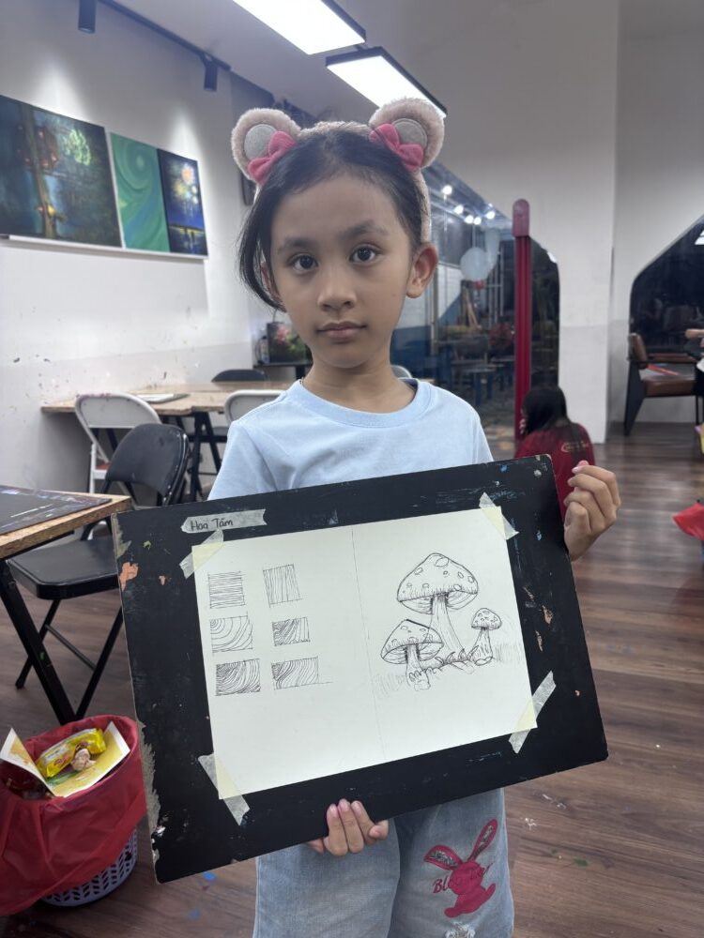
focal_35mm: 26
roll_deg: +1.5
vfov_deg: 67.3
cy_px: 469
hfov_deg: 53.1
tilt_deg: -11.9
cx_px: 352
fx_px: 705
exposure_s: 1/100
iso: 50
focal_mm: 5.96
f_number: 1.6
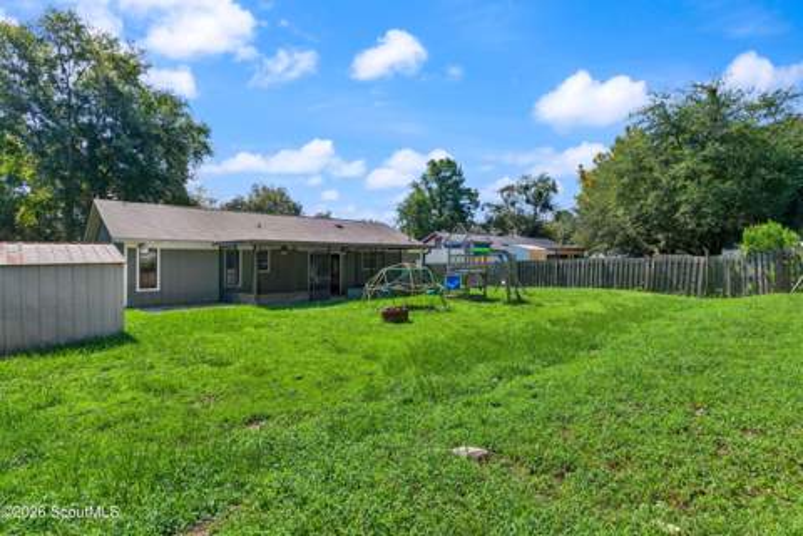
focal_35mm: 17
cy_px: 268
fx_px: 379
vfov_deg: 70.4
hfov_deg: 93.3
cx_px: 402
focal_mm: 17
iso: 250
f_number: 8
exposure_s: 1/320
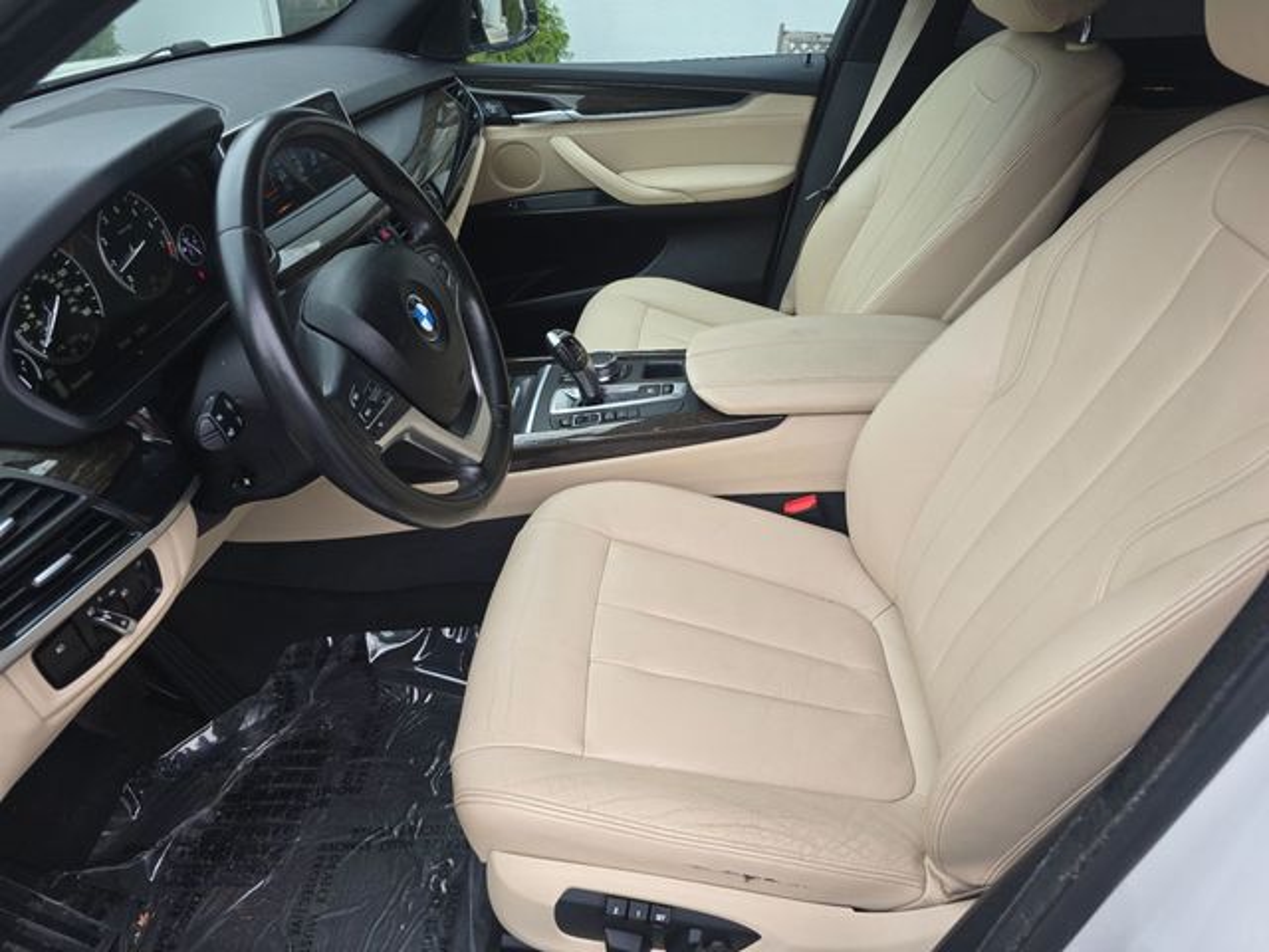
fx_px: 843
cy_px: 476
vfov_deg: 58.9
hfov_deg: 73.9
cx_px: 634
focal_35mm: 23
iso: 40
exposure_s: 1/120
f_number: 1.7
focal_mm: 6.3
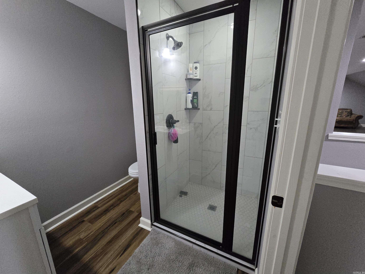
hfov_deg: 106.2
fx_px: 137
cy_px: 137
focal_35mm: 13
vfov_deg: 89.9
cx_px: 182
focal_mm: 2.2
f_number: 2.2
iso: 1600
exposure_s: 1/60
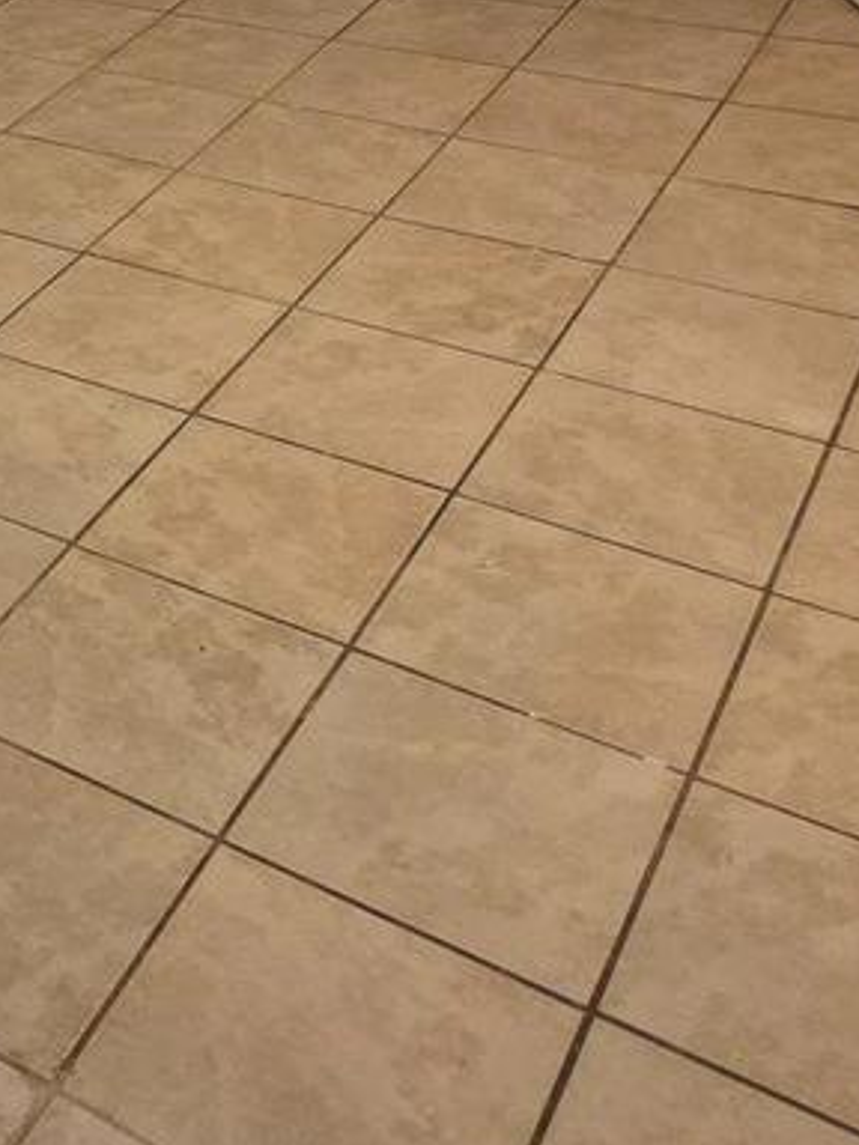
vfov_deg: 34.4
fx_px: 1721
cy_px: 78
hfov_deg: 23.1
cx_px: -397
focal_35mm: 52
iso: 800
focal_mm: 2.2
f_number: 1.9
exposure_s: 1/60
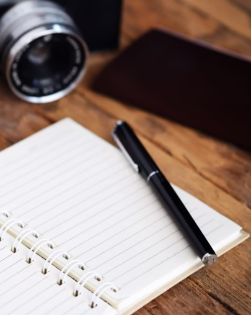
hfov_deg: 12.0
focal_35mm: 128
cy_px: 157
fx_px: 1190
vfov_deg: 15.0
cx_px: 22
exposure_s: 1/100
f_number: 2.8
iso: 250
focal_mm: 60
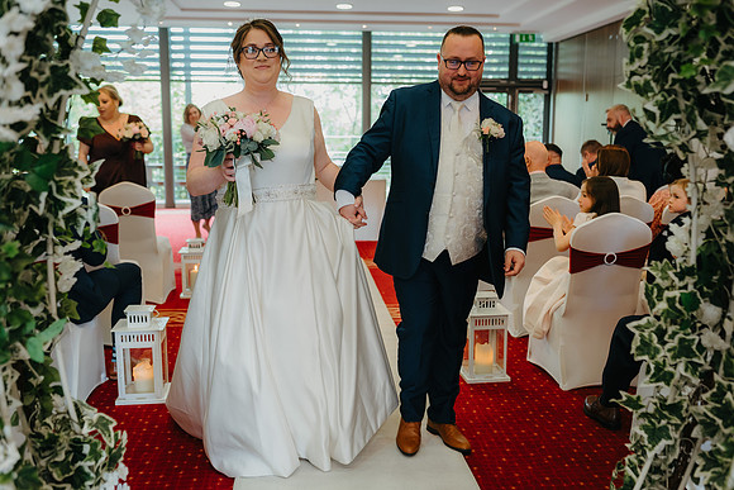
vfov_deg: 37.9
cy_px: 245
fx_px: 714
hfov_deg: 54.4
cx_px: 367
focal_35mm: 35
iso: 1000
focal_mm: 35
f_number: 2.5
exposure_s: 1/160
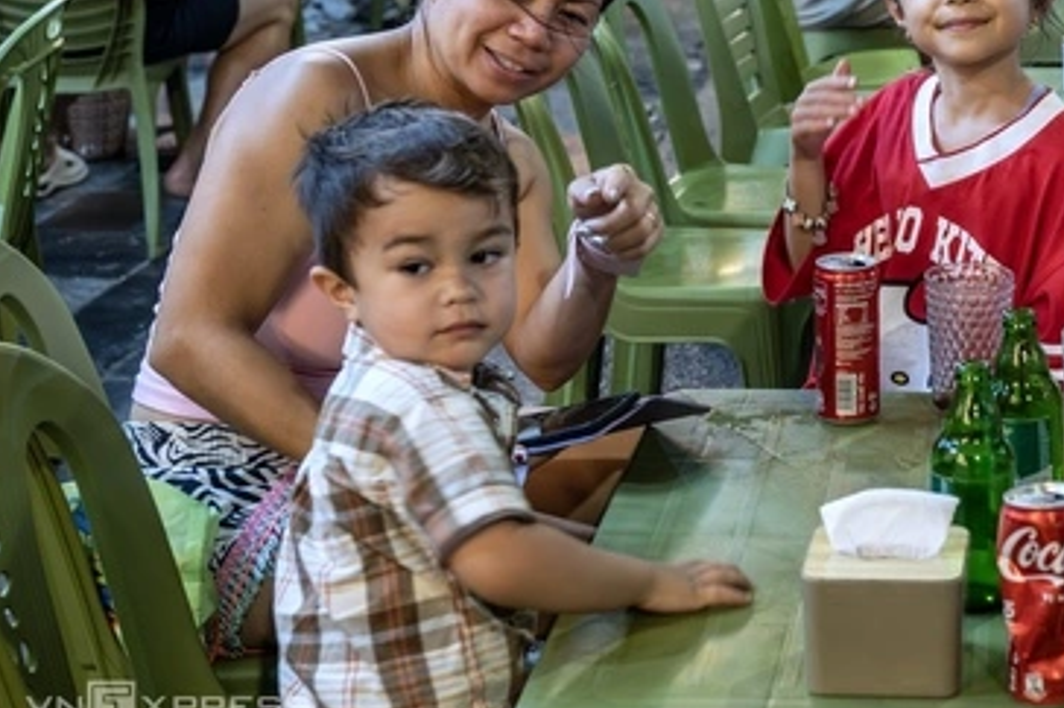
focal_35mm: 86
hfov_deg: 23.0
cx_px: 979
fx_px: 2539
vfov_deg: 15.7
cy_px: 98
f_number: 4.5
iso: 2500
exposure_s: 1/160
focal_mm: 46
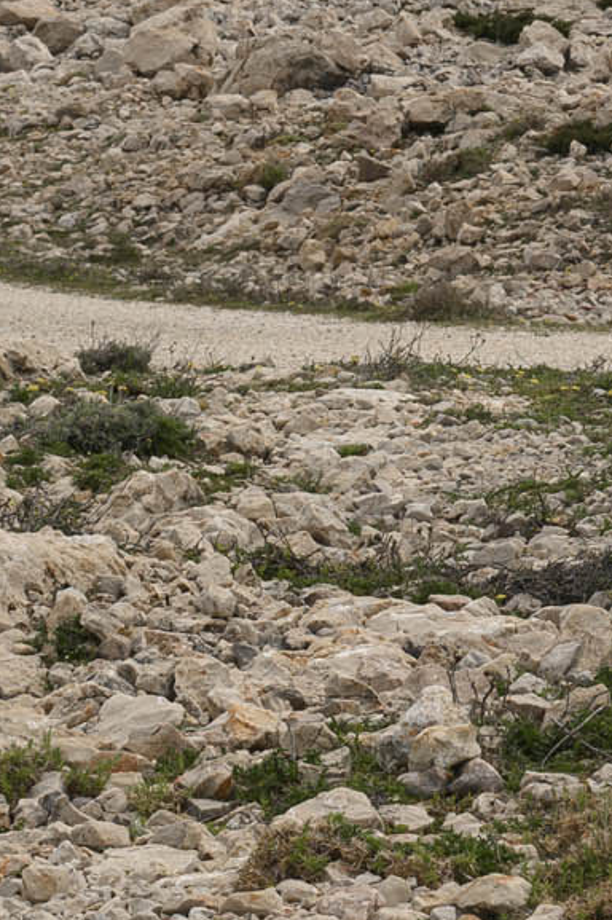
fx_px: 6025
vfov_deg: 8.6
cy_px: -171
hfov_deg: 5.7
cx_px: 1291
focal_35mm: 236
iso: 32
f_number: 9
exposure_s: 1/60
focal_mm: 42
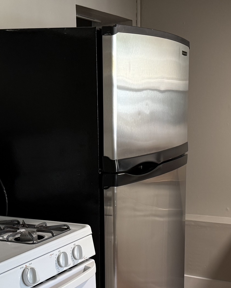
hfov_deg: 23.6
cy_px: 193
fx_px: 547
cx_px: 172
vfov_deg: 29.4
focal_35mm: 64
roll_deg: -0.6
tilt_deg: -9.8
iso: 160
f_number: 1.78
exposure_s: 1/60
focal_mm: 6.76
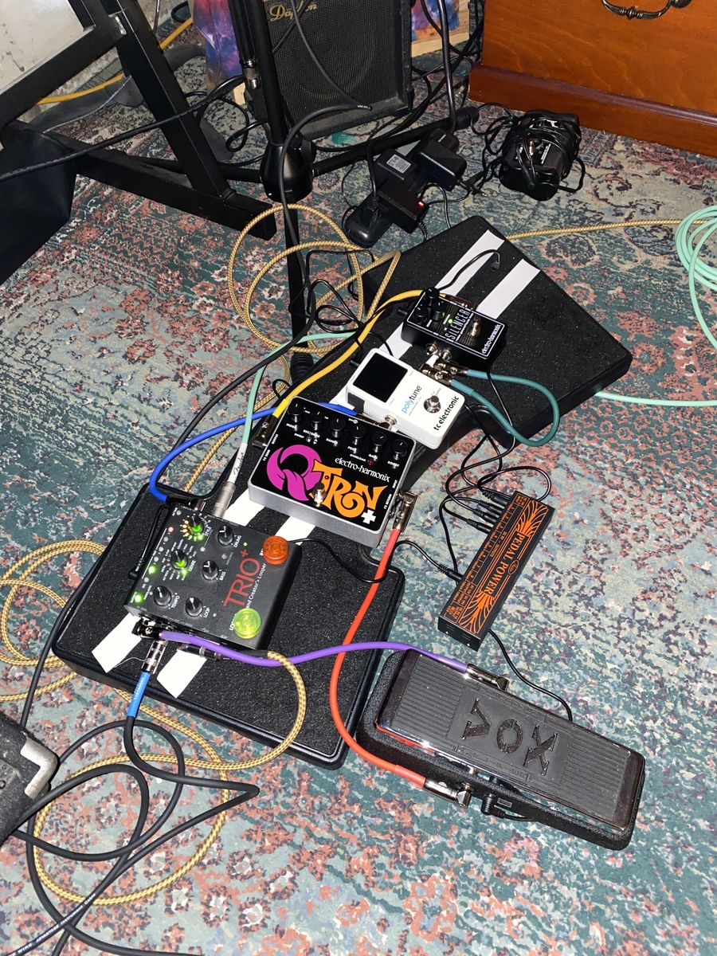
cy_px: 478
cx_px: 358
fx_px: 718
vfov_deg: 67.3
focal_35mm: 26
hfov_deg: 53.1
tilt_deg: -55.9
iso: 100
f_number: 1.8
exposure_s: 1/4
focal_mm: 4.25
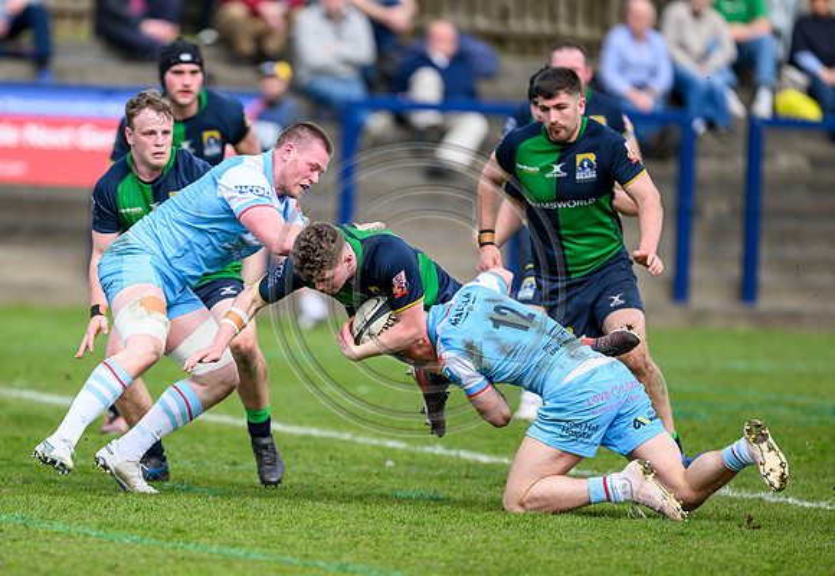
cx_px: 319
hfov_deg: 4.1
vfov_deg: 2.9
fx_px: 11558
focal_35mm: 493
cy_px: 338
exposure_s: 1/3200
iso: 500
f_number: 3.2
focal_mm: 400
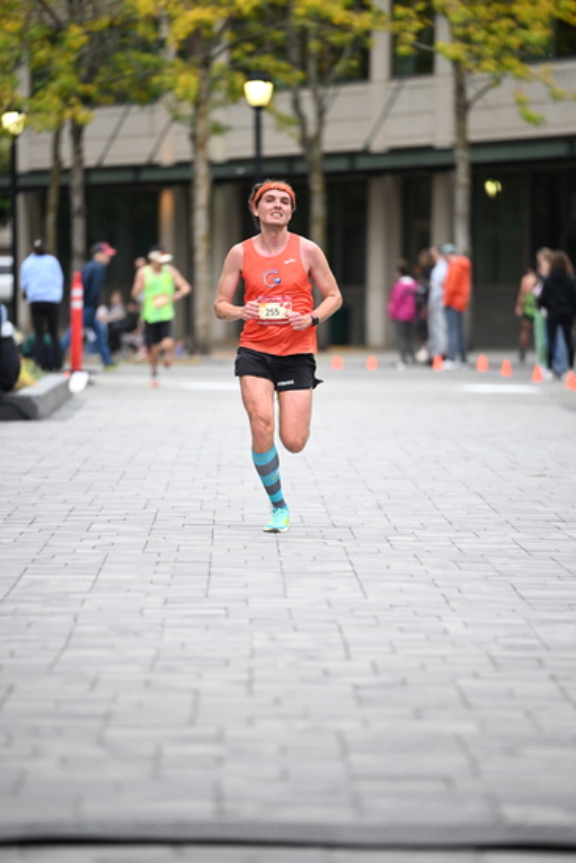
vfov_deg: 10.3
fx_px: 4797
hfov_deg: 6.9
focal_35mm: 200
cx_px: 288
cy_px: 432
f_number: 2.8
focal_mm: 200
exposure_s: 1/1250
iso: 1600
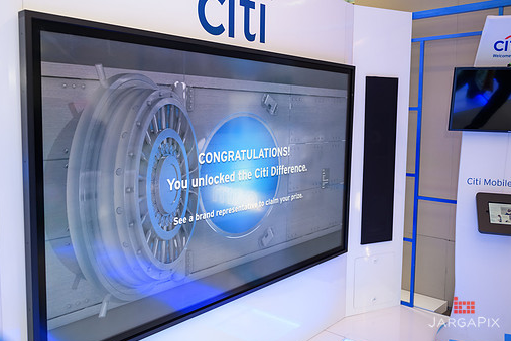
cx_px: 233
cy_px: 154
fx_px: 455
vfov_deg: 41.2
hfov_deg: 58.6
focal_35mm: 32
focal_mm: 28
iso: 1000
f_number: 3.2
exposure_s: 1/125
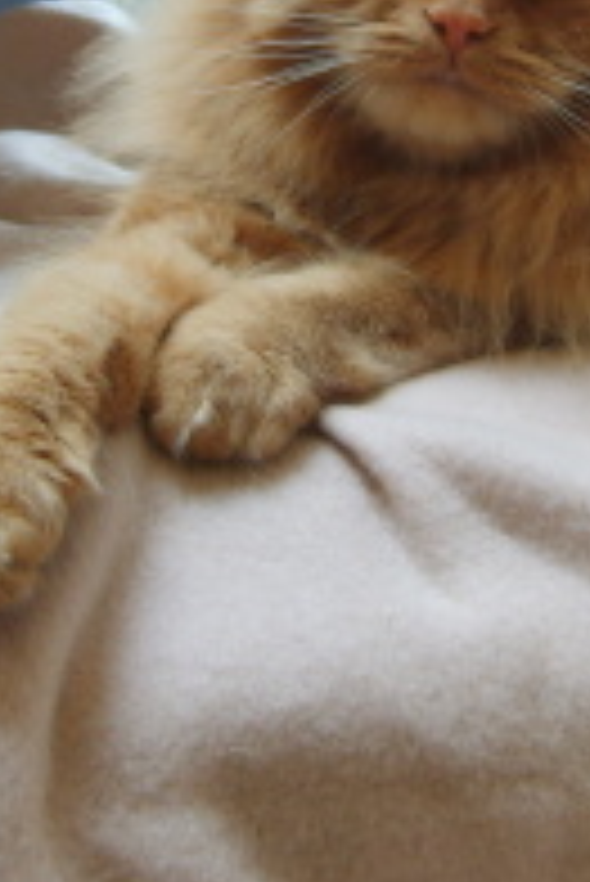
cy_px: 99
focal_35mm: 95
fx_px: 2331
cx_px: 338
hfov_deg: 14.4
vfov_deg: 21.0
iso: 96
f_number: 2.8
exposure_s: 1/30
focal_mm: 7.4
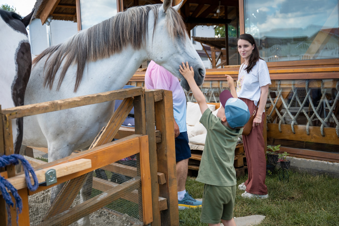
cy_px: 113
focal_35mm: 47
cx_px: 170
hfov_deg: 41.9
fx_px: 443
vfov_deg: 28.7
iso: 400
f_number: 4
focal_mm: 47
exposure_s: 1/800
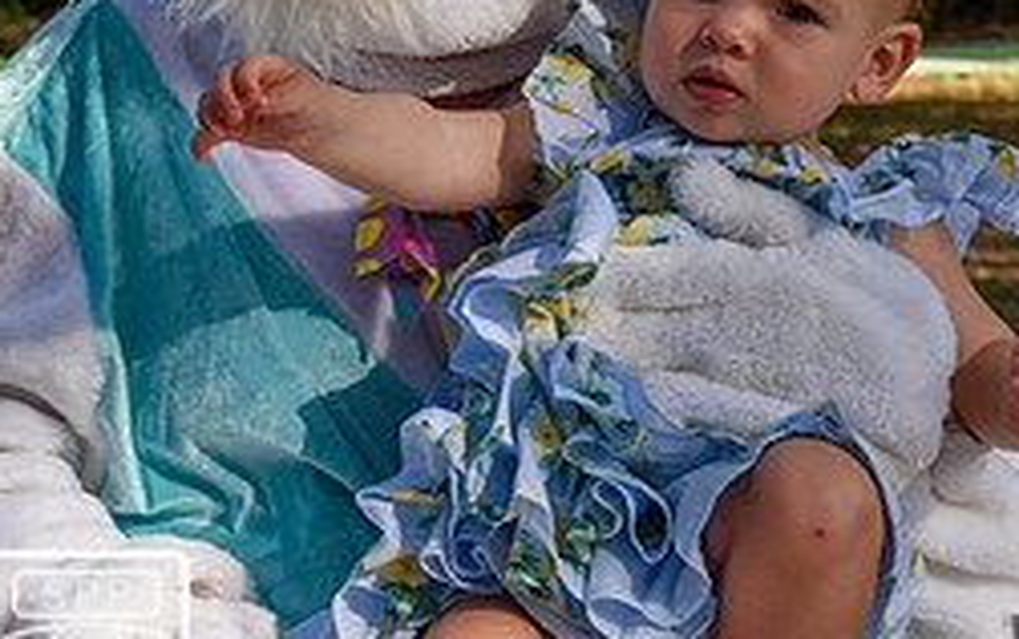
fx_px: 4169
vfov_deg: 8.7
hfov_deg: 13.9
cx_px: 530
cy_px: 61
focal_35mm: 150
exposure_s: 1/250
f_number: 8
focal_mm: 55
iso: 200
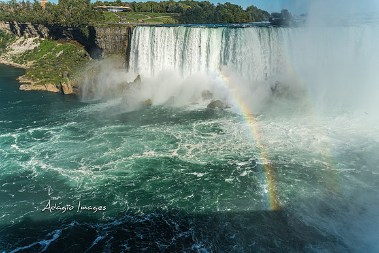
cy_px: 126
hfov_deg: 65.0
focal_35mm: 28
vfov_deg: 46.1
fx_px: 297
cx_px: 190
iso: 100
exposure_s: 1/640
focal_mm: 18
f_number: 5.6
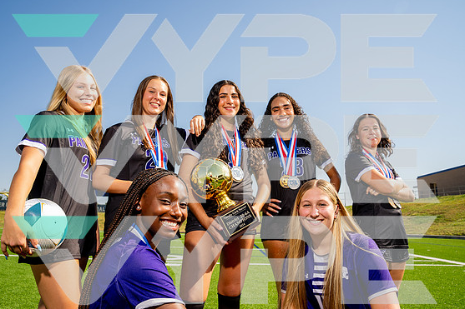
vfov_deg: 51.2
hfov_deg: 71.5
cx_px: 227
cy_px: 159
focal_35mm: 25
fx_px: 323
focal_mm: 24
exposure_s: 1/125
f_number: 7.1
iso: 50
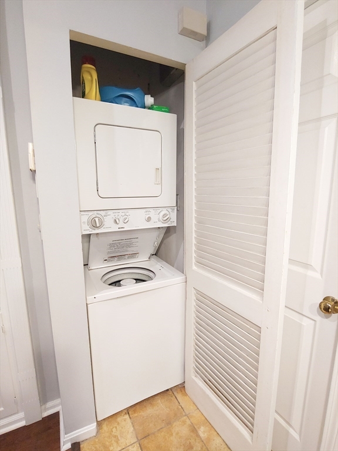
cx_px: 169
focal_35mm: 16
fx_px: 208
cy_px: 226
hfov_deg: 78.1
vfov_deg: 94.5
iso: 250
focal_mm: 2.18
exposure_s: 1/24
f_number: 1.9
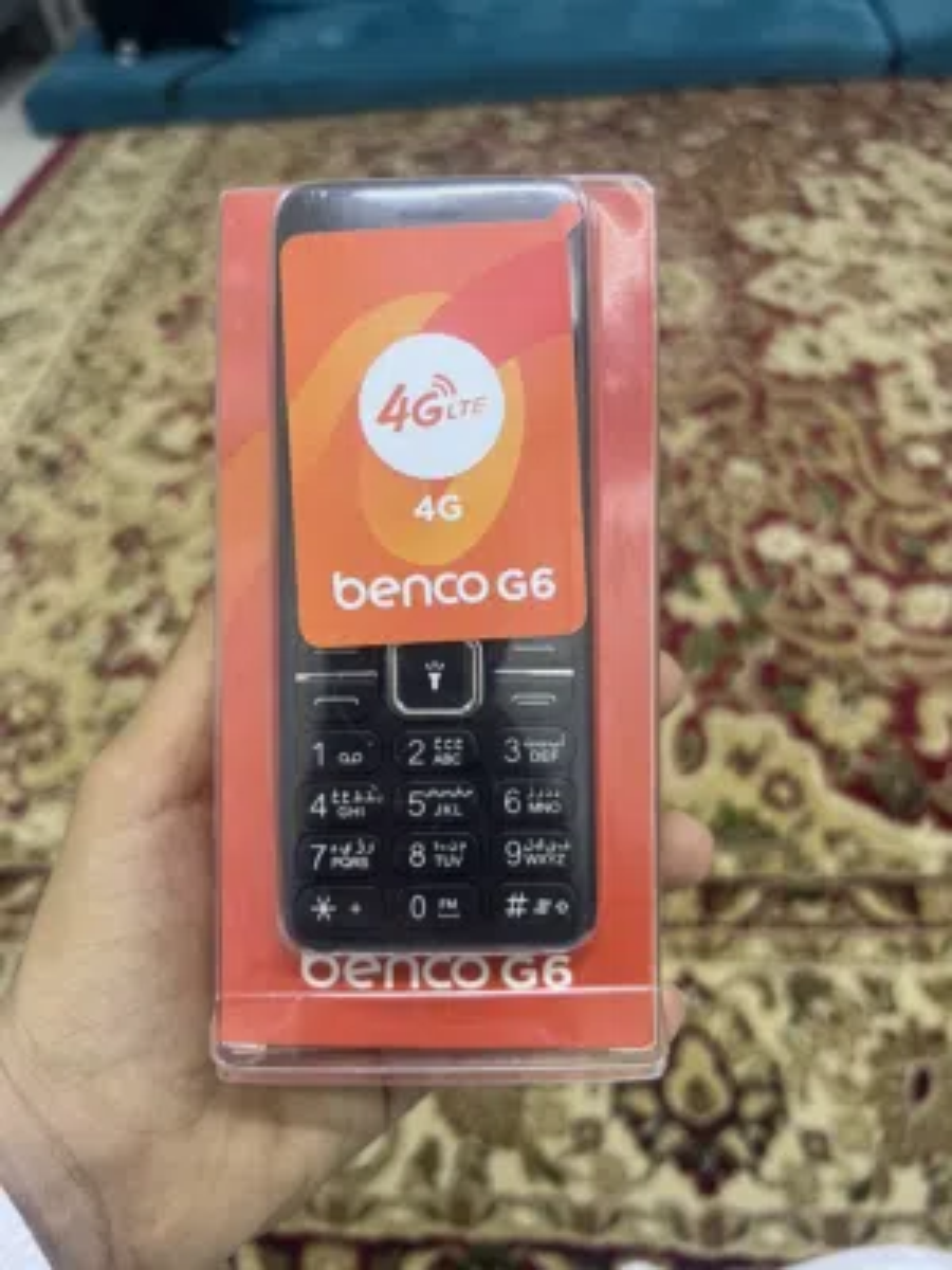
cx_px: 476
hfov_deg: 53.1
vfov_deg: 67.3
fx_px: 953
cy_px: 635
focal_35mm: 26
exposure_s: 1/60
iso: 400
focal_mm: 5.7
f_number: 1.5
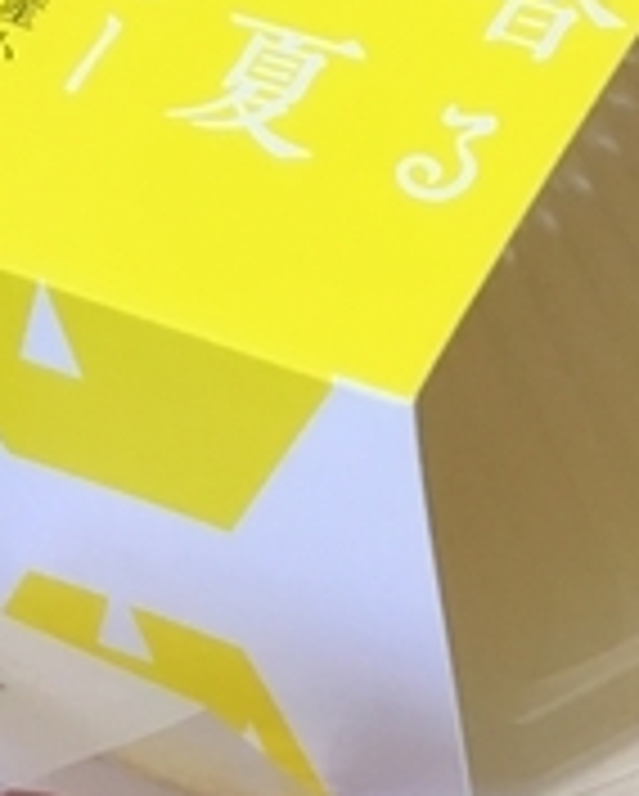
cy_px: 935
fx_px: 3021
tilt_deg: -61.7
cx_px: 1323
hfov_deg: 10.9
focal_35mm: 128
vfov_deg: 14.6
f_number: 2.2
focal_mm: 4.15
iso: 64
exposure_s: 1/17
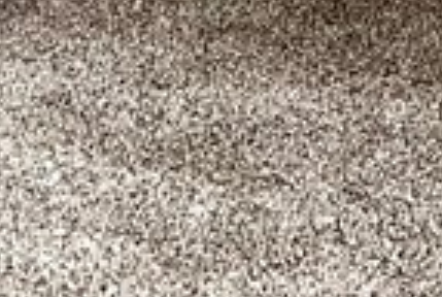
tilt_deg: -1.8
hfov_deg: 10.6
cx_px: 173
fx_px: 2375
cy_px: -854
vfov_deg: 6.1
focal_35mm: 193
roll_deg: -0.8
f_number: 1.6
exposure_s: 1/22
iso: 50
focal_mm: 5.1
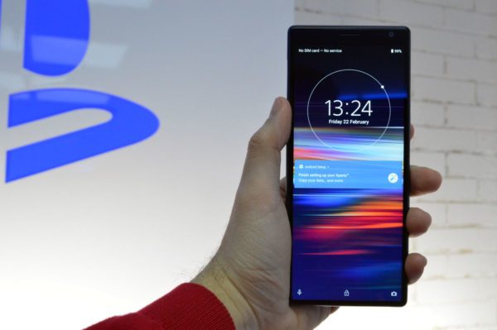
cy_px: 165
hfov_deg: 46.4
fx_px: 579
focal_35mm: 42
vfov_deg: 31.8
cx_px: 248
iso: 3200
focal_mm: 28
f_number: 10
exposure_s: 1/200
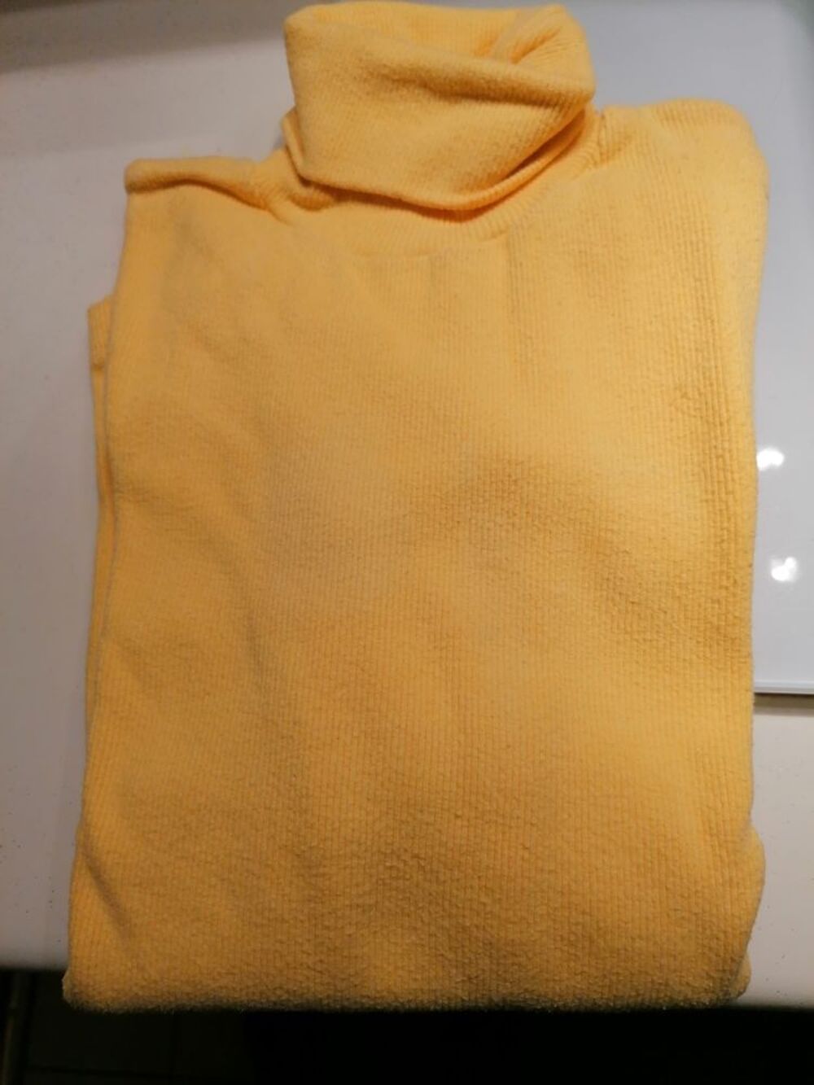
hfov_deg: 51.4
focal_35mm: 27
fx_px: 846
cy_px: 542
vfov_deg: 65.3
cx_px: 407
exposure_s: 1/100
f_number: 1.8
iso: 80
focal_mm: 4.75
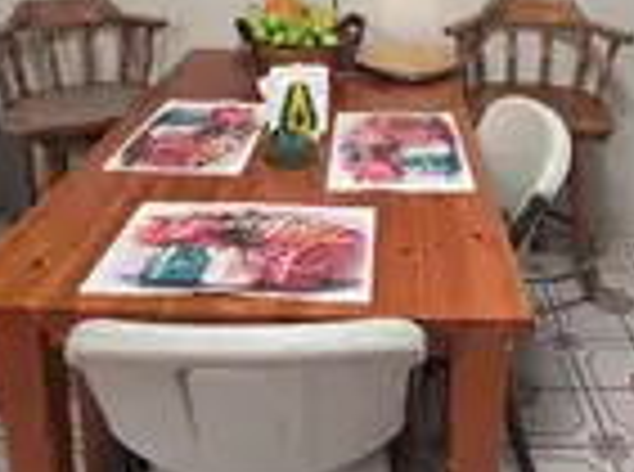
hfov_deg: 50.0
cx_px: 373
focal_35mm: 37
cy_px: 54
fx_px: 676
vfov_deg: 36.3
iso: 400
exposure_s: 1/60
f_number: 1.9
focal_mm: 2.2
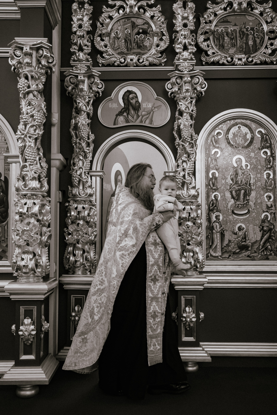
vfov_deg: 54.4
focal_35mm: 35
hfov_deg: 37.9
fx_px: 404
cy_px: 208
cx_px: 138
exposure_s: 1/320
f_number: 1.8
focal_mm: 35
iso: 1000
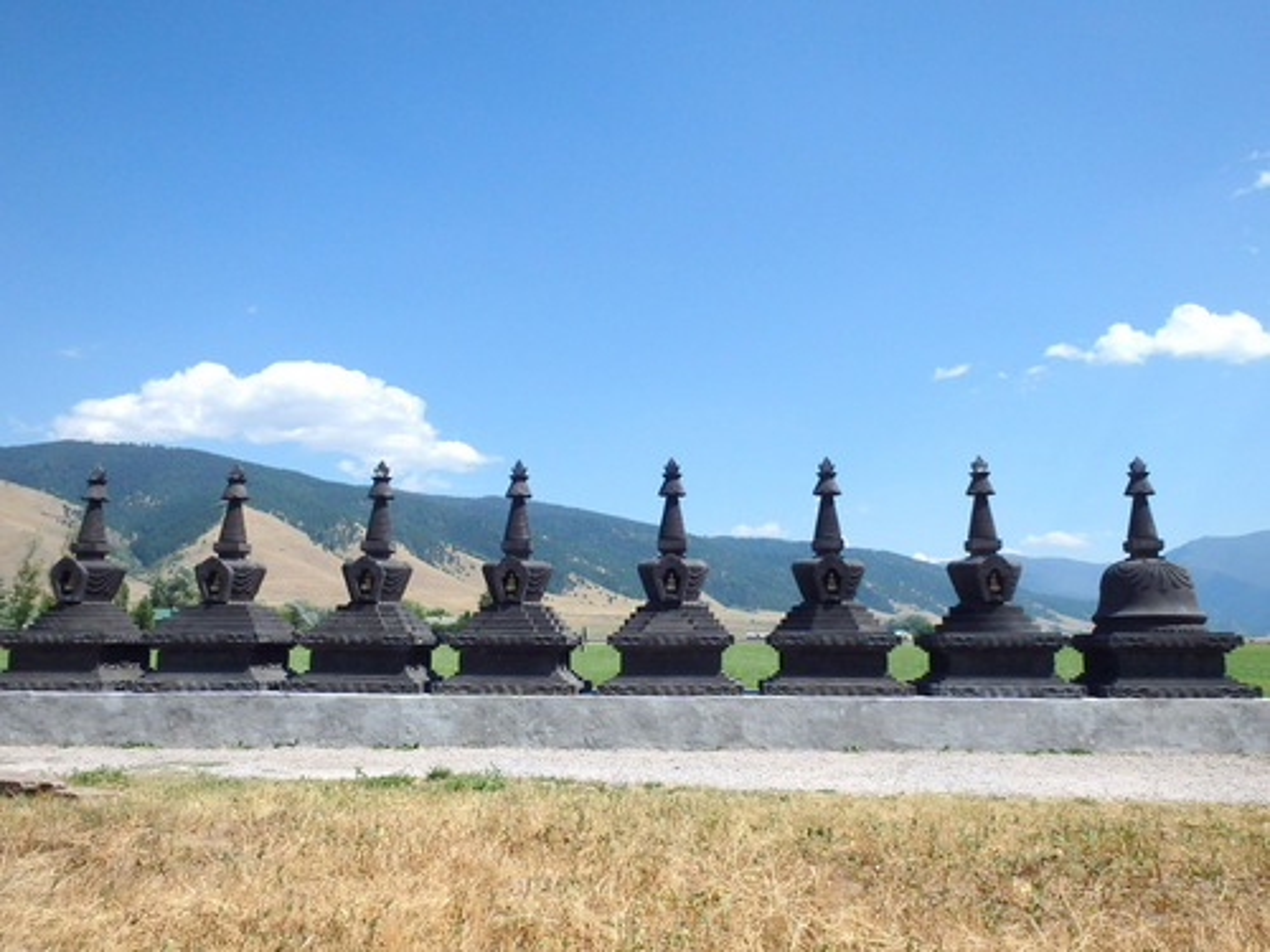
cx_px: 635
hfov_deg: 63.4
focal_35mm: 28
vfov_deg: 49.7
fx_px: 1027
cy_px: 476
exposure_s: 1/160
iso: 125
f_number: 11
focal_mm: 5
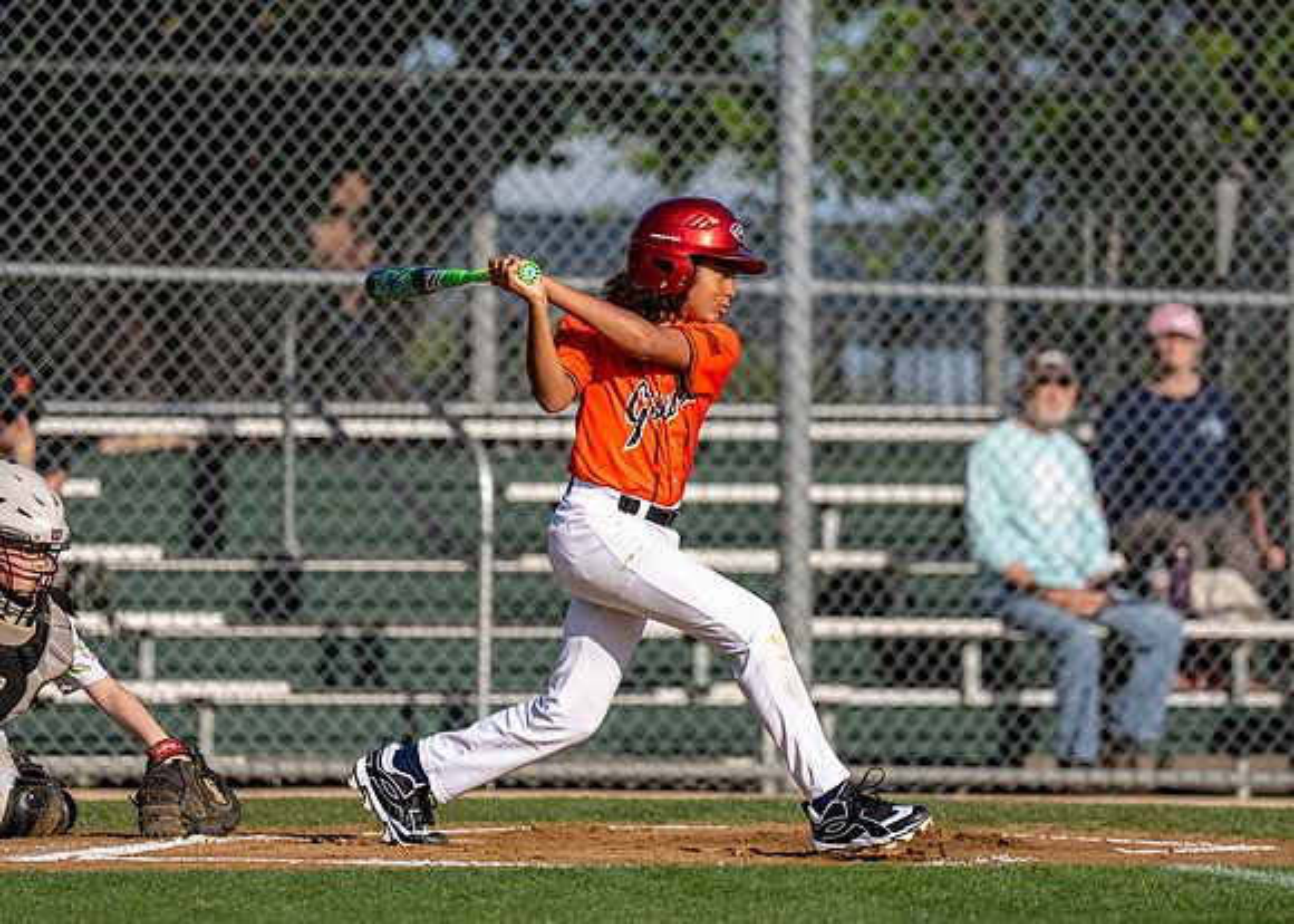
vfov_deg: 4.2
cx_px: 743
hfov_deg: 5.9
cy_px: 401
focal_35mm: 344
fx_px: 12652
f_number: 2.8
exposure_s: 1/2500
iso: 100
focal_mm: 200
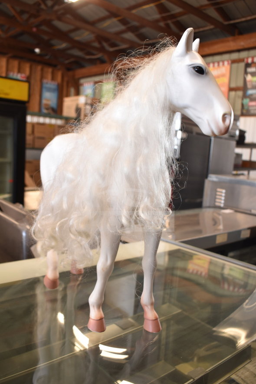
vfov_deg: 60.3
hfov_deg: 42.3
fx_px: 331
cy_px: 197
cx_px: 125
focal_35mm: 31
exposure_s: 1/30
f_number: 3.8
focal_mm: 20
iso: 360
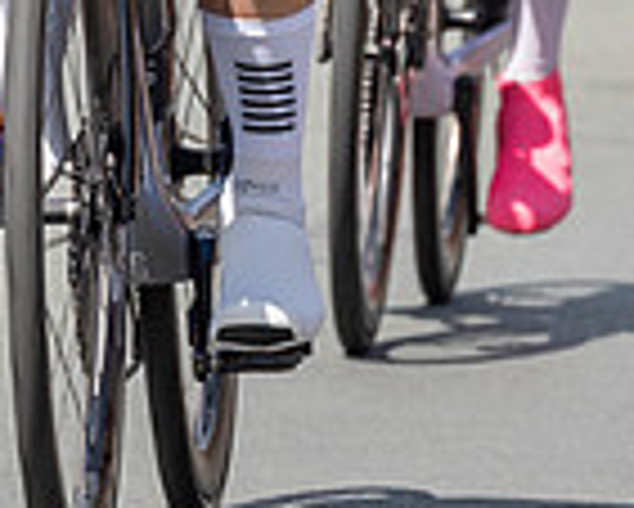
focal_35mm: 753
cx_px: -90
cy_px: -517
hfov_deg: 2.6
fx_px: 14139
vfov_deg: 2.1
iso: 250
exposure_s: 1/1000
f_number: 5.6
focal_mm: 144
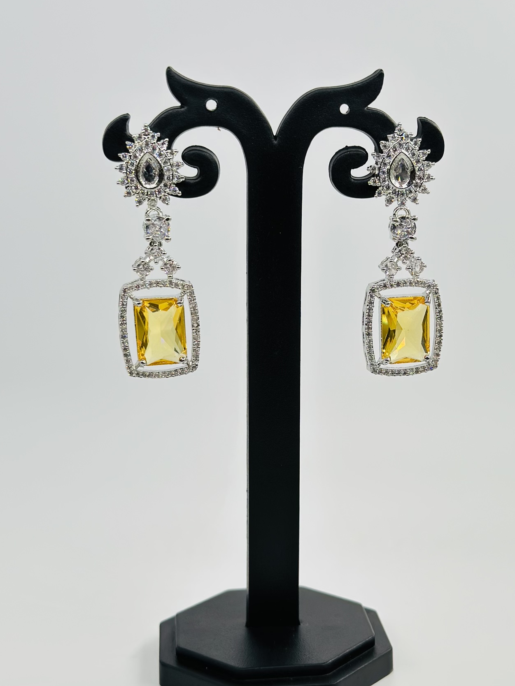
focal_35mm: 58
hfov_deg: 25.2
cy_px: 343
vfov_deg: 33.2
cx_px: 294
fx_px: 1151
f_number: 1.78
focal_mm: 6.86
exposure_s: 1/1376
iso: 80
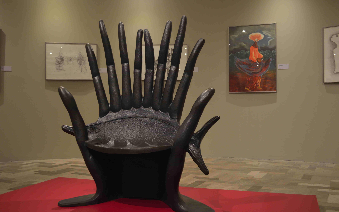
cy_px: 110
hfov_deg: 52.8
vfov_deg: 34.4
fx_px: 342
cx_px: 169
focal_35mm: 37
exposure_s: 1/60
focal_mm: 24
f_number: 4
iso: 560
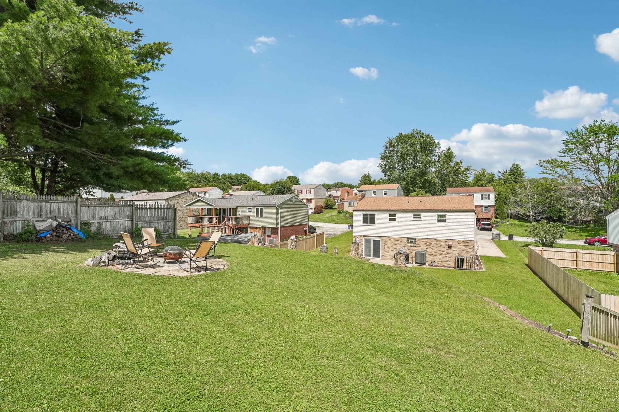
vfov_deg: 73.7
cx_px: 310
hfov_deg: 96.7
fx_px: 275
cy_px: 206
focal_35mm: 16
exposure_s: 1/1250
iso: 400
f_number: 8
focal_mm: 16
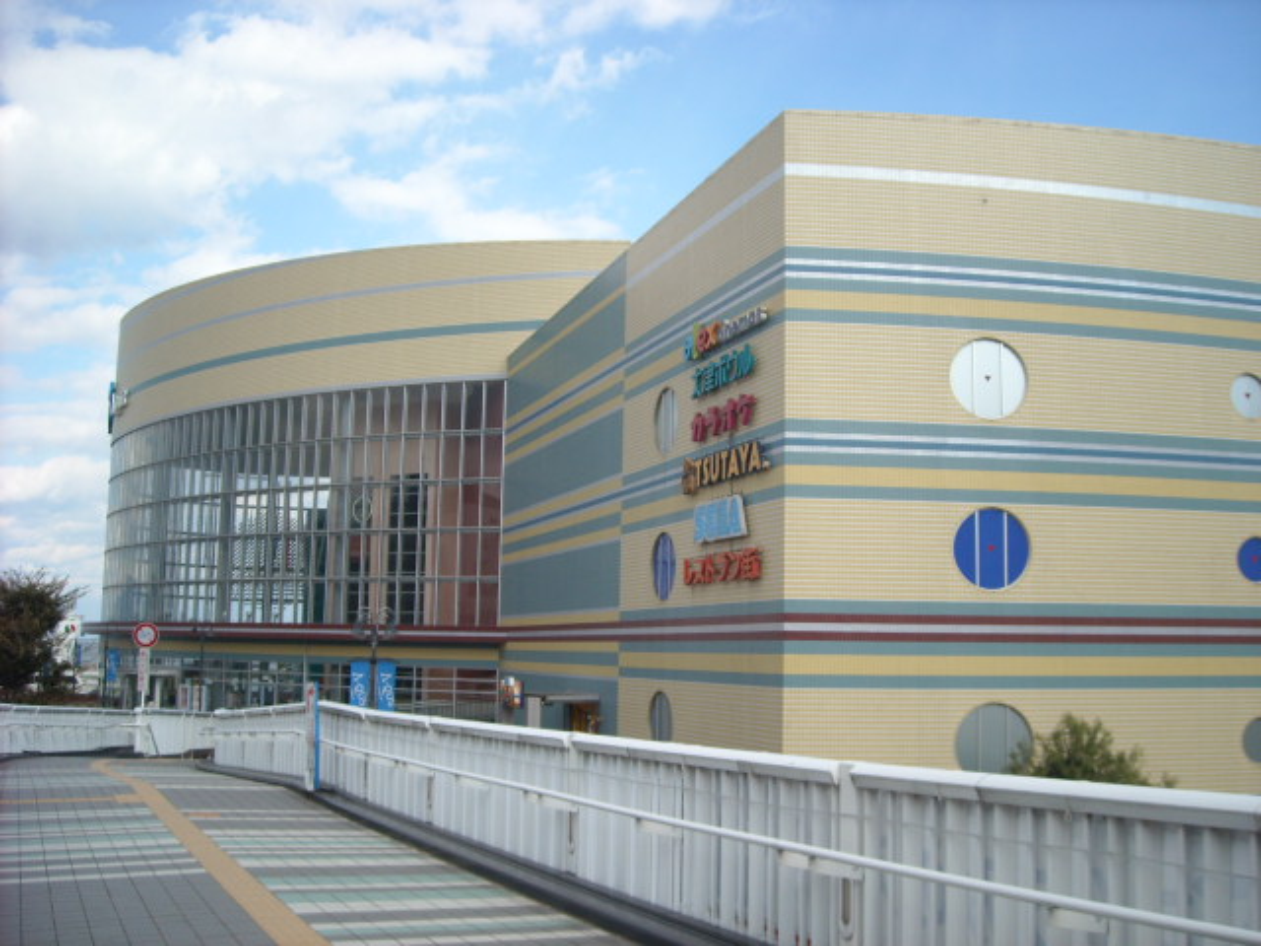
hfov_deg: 52.6
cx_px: 630
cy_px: 473
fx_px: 1275
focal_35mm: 35
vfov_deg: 40.7
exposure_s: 1/168
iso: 64
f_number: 5.6
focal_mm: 5.7
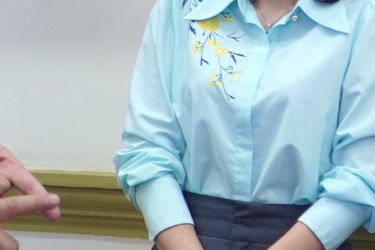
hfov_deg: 12.1
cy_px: 22
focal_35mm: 167
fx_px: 1744
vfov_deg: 8.2
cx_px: 385
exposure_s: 1/40
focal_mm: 23
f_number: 4
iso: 400
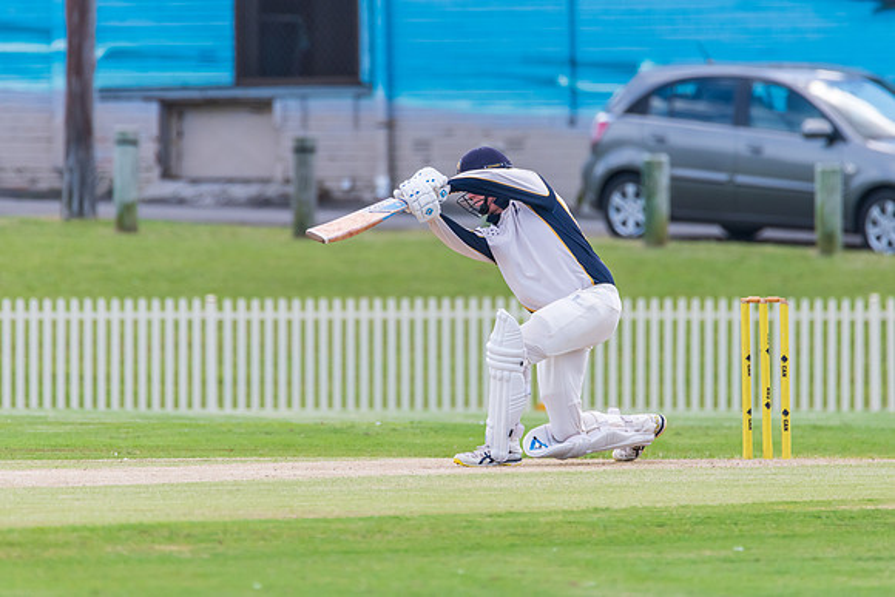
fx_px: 19198
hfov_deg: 2.7
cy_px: 240
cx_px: 446
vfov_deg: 1.8
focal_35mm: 772
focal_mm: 600
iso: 640
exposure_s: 1/1250
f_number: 6.3
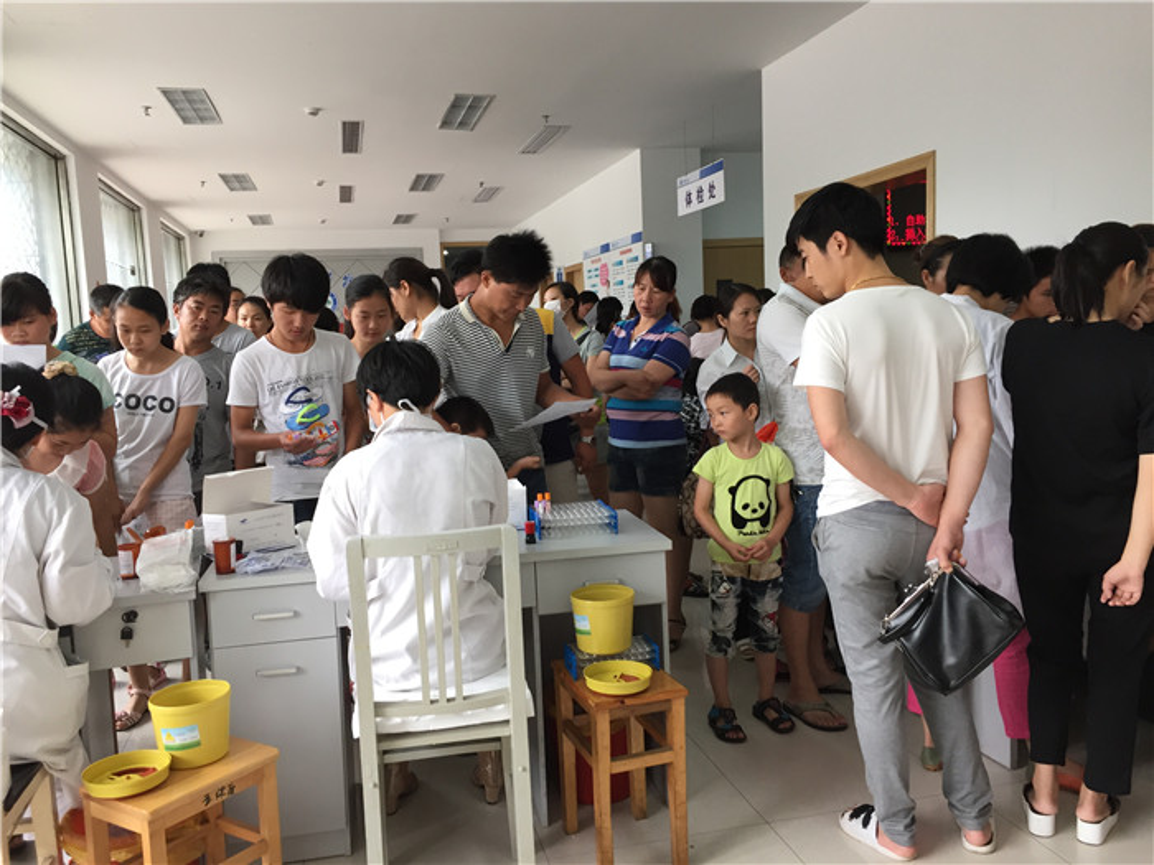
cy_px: 432
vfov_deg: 48.2
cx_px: 577
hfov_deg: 61.7
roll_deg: +2.5
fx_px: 967
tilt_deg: -5.7
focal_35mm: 29
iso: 32
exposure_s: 1/40
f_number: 2.2
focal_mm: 4.15
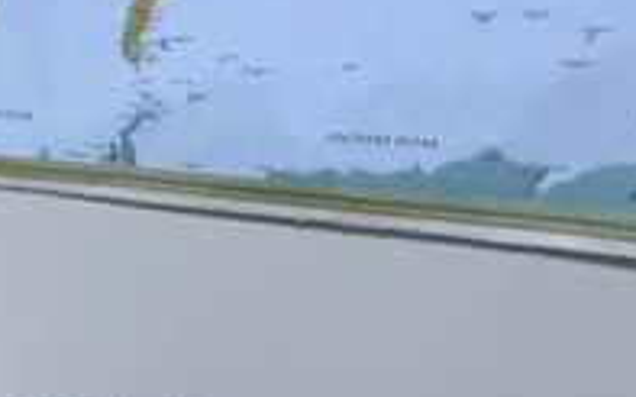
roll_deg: +3.9
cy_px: 1065
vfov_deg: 12.0
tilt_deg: -41.5
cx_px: -433
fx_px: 1334
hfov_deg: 20.7
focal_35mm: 77
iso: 400
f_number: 2.2
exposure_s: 1/60
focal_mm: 2.22
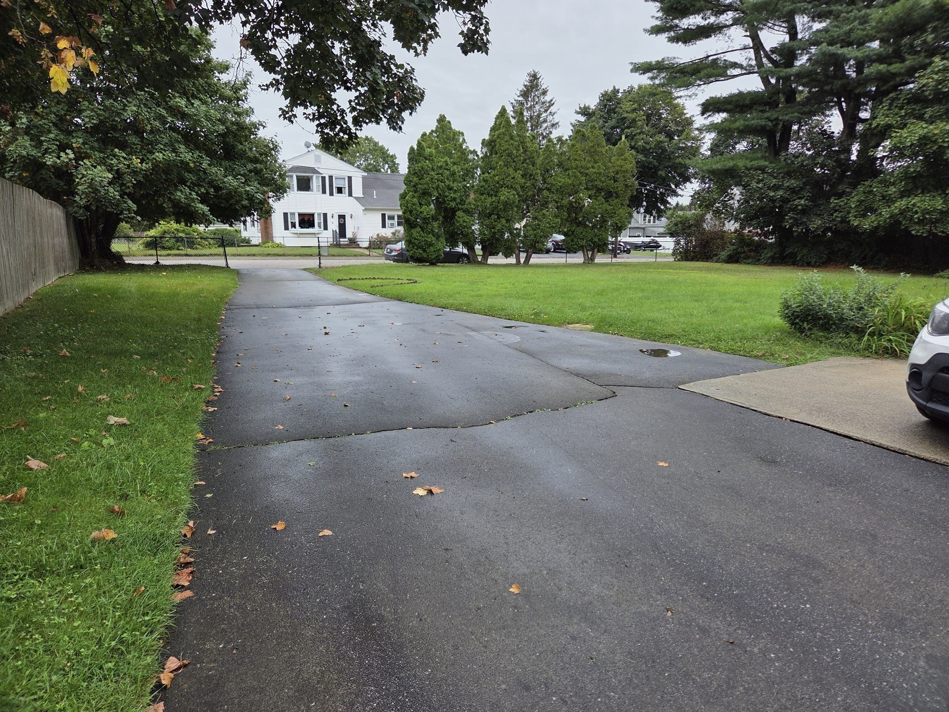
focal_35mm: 23
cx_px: 474
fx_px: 631
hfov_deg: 73.9
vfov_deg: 58.9
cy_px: 356
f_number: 1.8
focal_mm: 5.4
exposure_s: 1/180
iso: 32
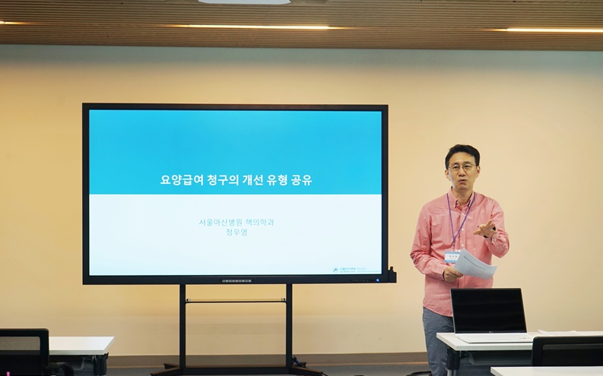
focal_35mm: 72
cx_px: 302
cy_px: 183
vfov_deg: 18.1
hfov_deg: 28.6
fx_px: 1183
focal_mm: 70
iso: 500
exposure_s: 1/100
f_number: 6.3
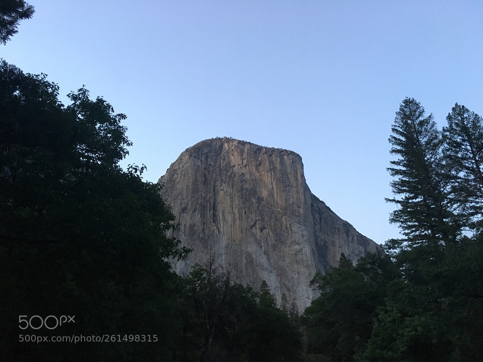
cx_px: 242
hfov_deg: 61.7
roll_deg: +1.5
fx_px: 405
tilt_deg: +24.9
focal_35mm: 29
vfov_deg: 48.2
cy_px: 181
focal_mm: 4.15
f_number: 2.2
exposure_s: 1/17
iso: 200
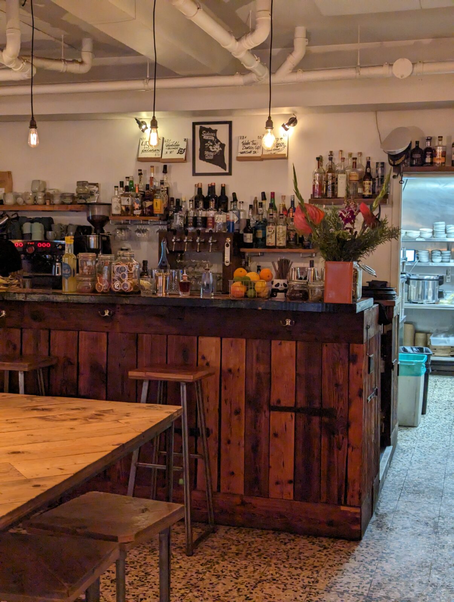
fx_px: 837
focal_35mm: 48
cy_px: 301
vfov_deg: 39.6
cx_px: 227
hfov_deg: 30.3
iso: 738
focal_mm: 6.81
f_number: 1.85
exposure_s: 1/99.9
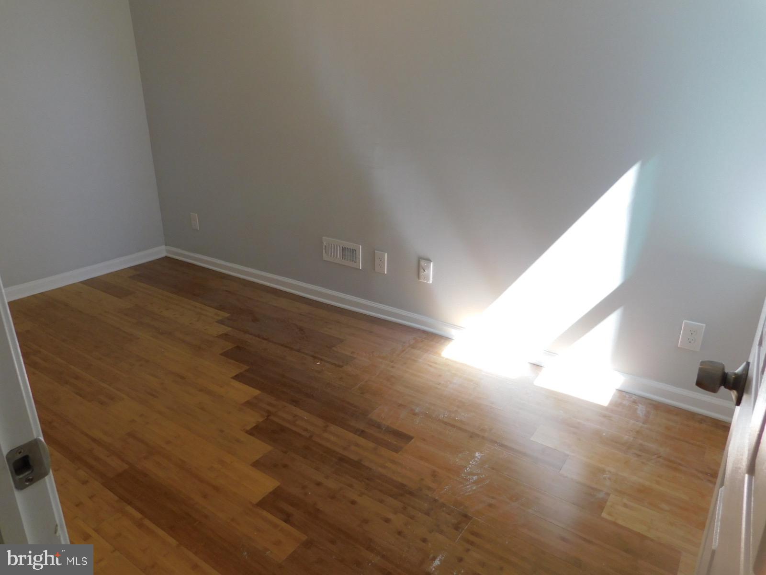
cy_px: 288
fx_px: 531
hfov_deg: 71.6
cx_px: 383
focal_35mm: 24
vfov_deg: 56.8
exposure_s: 1/60
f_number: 3
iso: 125
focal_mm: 4.1
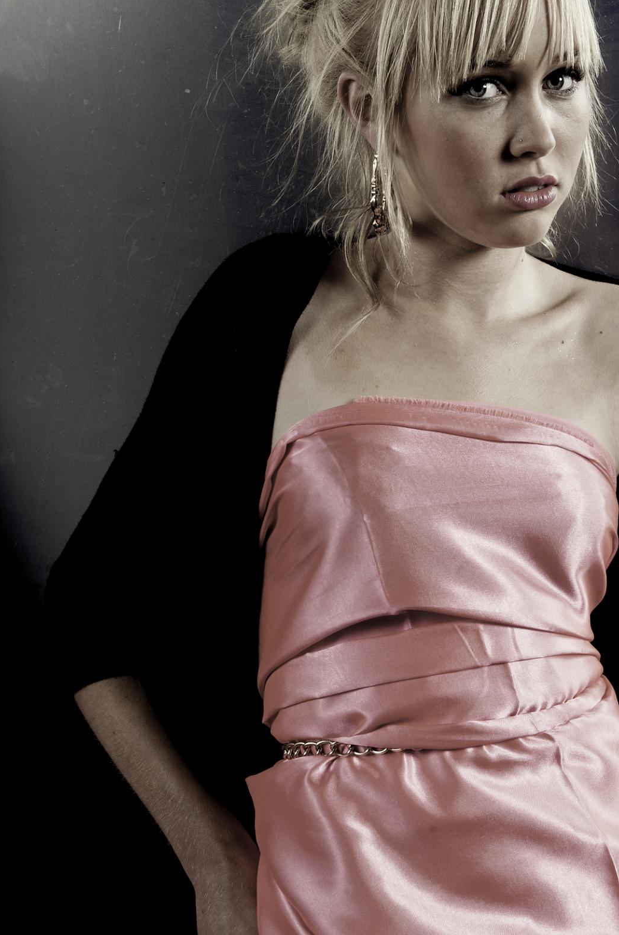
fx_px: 1865
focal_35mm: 72
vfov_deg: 28.1
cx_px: 403
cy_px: 466
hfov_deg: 18.8
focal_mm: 55
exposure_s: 1/125
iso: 200
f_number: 10
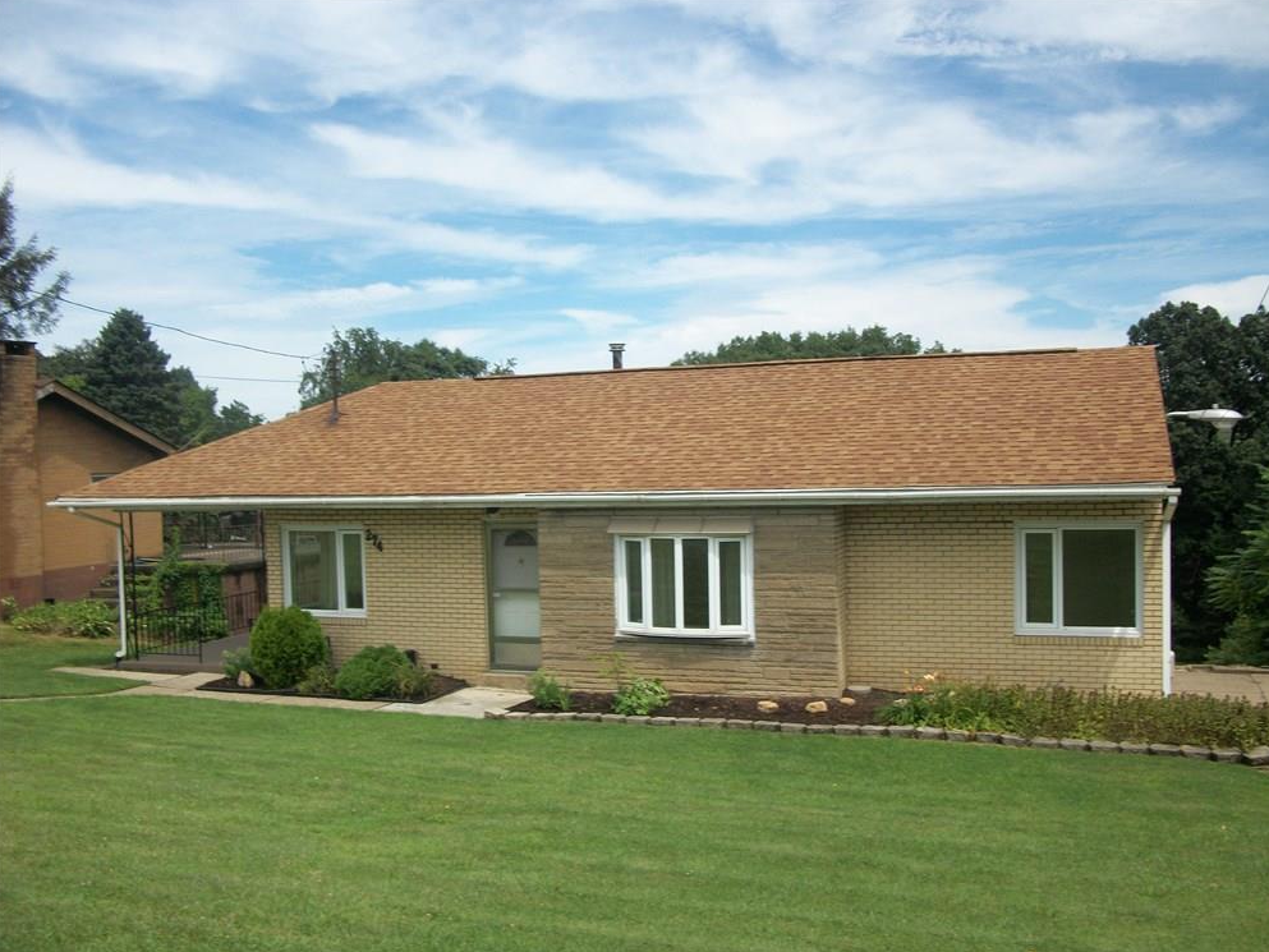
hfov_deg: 55.3
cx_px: 648
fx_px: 1210
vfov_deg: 43.0
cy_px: 484
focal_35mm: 33
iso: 80
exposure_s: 1/200
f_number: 8.8
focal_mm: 5.7
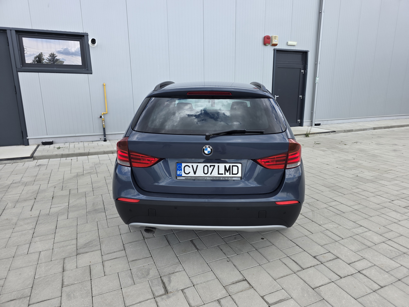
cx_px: 204
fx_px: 272
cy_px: 154
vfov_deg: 58.9
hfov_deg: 73.9
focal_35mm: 23
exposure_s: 1/2828
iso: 80
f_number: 1.7
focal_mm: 6.3
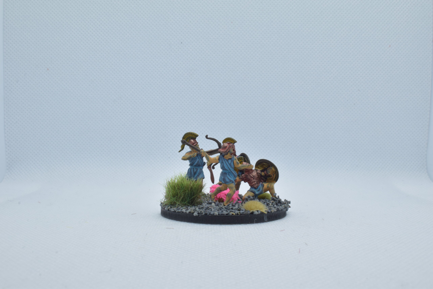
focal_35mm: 40
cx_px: 216
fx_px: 487
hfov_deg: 47.9
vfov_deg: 33.0
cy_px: 144
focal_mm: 27
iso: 800
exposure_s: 1/60
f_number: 22
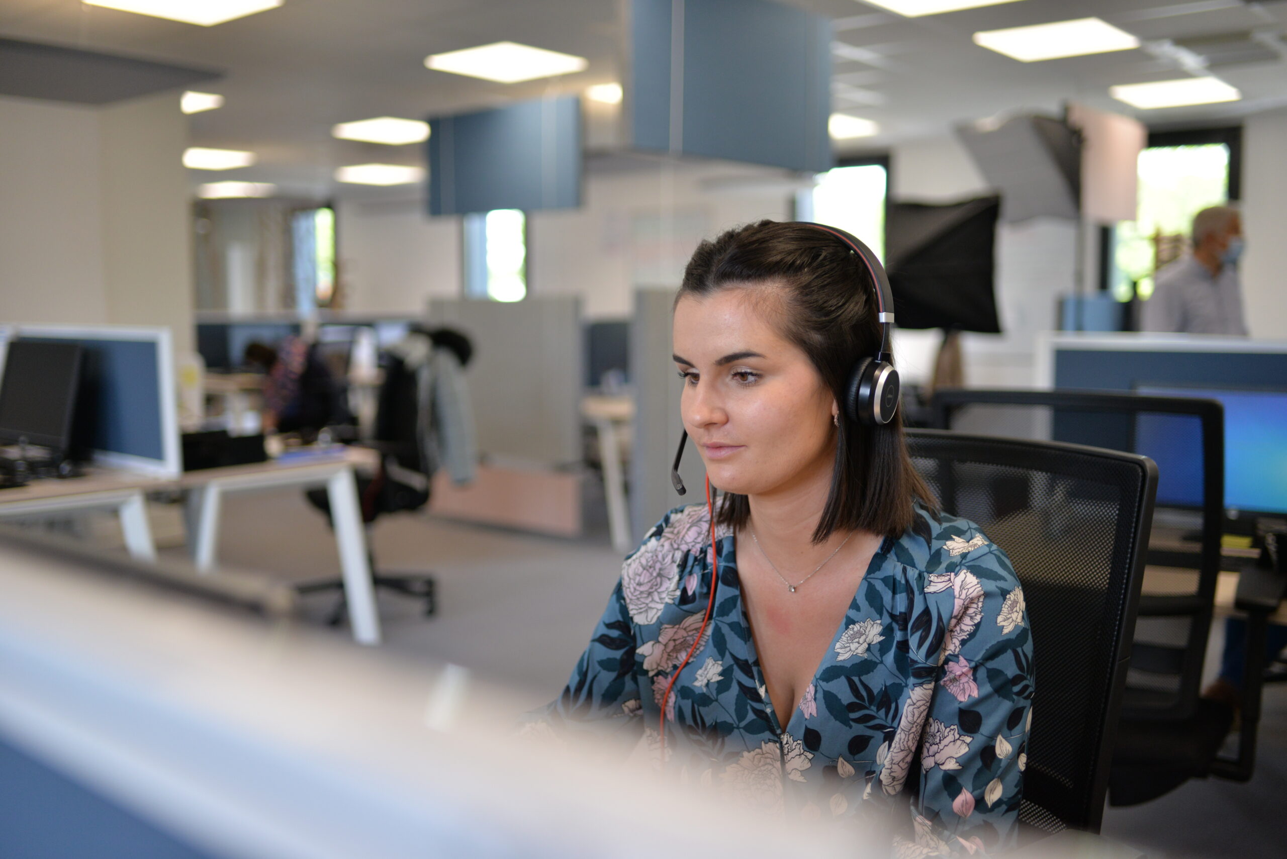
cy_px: 430
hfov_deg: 54.4
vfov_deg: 37.9
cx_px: 644
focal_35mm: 35
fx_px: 1252
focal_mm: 35
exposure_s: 1/800
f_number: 1.8
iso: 640
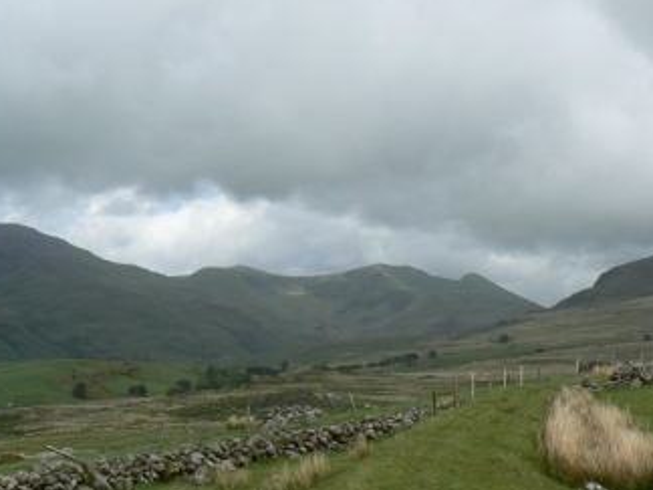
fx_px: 1207
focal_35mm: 64
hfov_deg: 30.3
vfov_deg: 22.9
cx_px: 347
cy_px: 315
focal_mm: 8
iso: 80
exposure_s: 1/500
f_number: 5.6
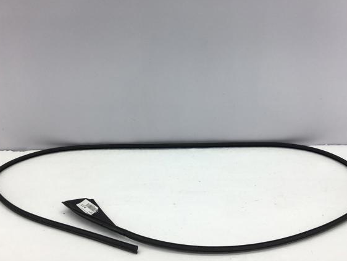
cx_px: 178
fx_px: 331
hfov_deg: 55.3
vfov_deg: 42.9
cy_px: 117
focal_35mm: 33
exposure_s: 1/123
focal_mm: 4.15
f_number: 2.2
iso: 25
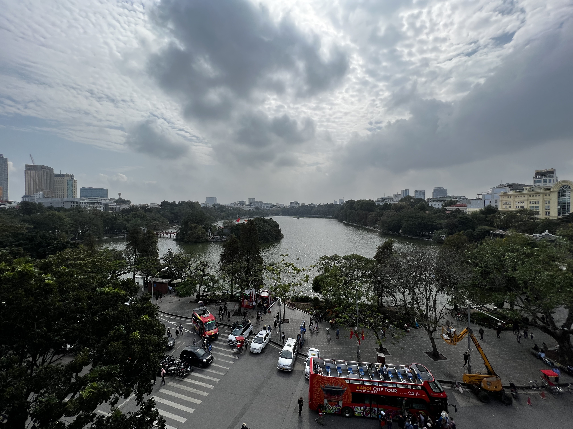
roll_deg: +0.2
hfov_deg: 106.2
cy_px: 214
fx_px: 215
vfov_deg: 89.9
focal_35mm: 13
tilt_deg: -0.7
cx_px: 286
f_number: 1.8
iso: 32
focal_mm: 1.57
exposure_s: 1/3040
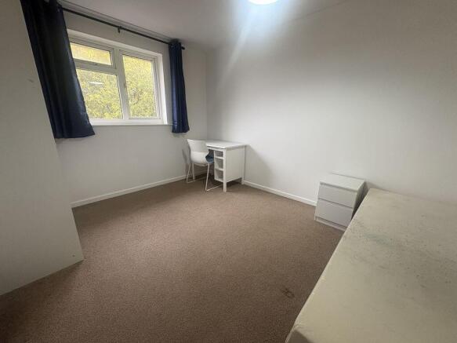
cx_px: 228
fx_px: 185
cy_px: 172
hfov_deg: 102.1
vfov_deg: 85.7
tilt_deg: -15.8
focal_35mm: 14
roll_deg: -0.7
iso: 160
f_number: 2.2
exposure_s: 1/50
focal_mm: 2.22
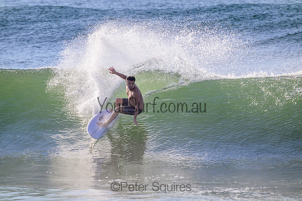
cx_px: 151
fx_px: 6712
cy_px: 100
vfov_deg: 1.7
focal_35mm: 800
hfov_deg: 2.6
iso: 900
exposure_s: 1/2000
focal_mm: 800
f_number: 11
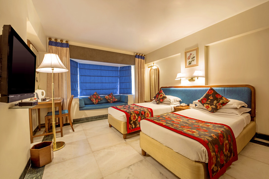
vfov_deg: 81.3
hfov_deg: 104.2
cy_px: 90
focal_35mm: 14
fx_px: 105
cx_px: 134
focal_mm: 14
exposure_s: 3
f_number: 14
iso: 250
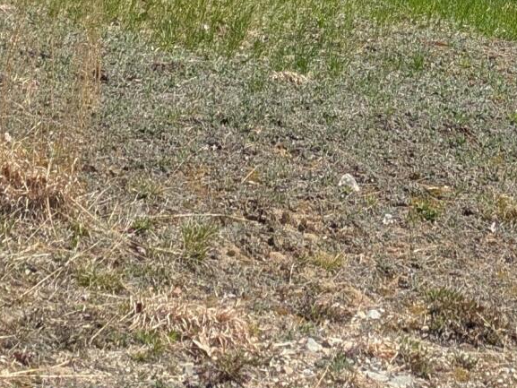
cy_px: -325
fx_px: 1942
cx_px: 466
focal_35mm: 130
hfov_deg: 15.0
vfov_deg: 10.7
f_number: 1.89
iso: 44
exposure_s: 1/3226
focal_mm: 5.43
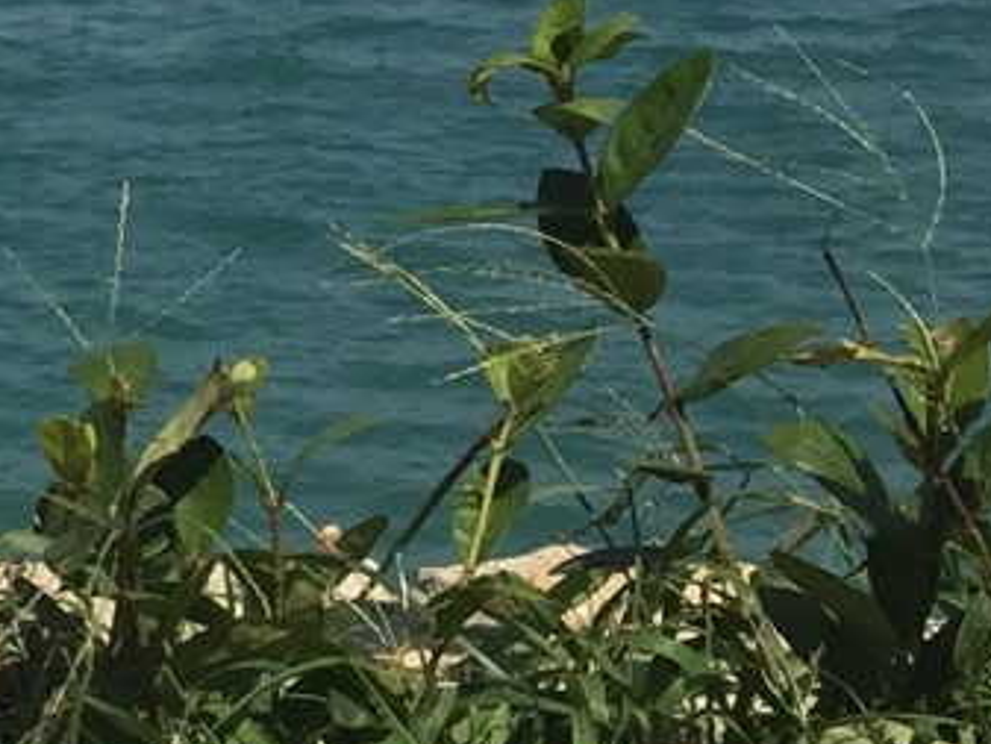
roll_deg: +0.7
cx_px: -1673
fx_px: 5040
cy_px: -459
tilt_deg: -3.9
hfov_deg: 9.5
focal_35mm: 176
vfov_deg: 8.2
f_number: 2.2
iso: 32
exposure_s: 1/3049
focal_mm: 4.15
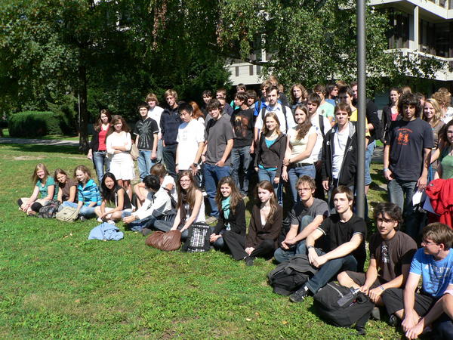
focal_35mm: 36
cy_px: 170
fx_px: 471
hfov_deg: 51.4
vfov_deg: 39.7
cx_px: 226
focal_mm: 6
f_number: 4
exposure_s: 1/400
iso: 80
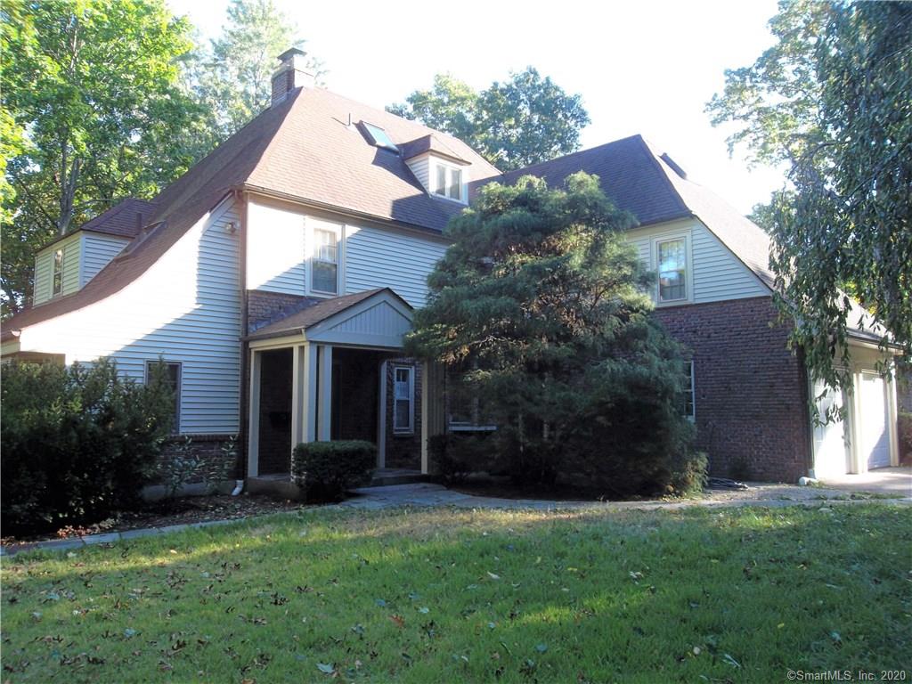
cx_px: 456
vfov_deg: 51.4
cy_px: 342
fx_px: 711
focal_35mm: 27
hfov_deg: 65.3
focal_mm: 4.9
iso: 80
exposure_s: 1/50
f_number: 3.5
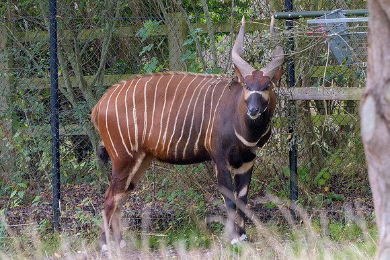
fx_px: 4901
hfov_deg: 4.6
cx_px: 233
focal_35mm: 452
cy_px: 109
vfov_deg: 3.0
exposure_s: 1/800
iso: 2500
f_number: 5.3
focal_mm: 220
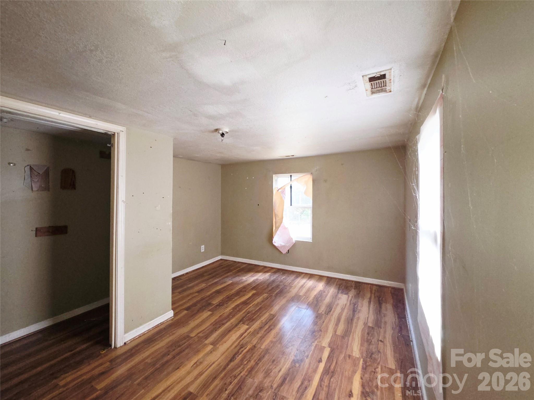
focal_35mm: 13
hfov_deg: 106.2
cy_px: 200
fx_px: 201
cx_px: 267
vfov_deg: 89.9
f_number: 1.9
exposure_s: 1/60.2
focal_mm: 2.2
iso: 200
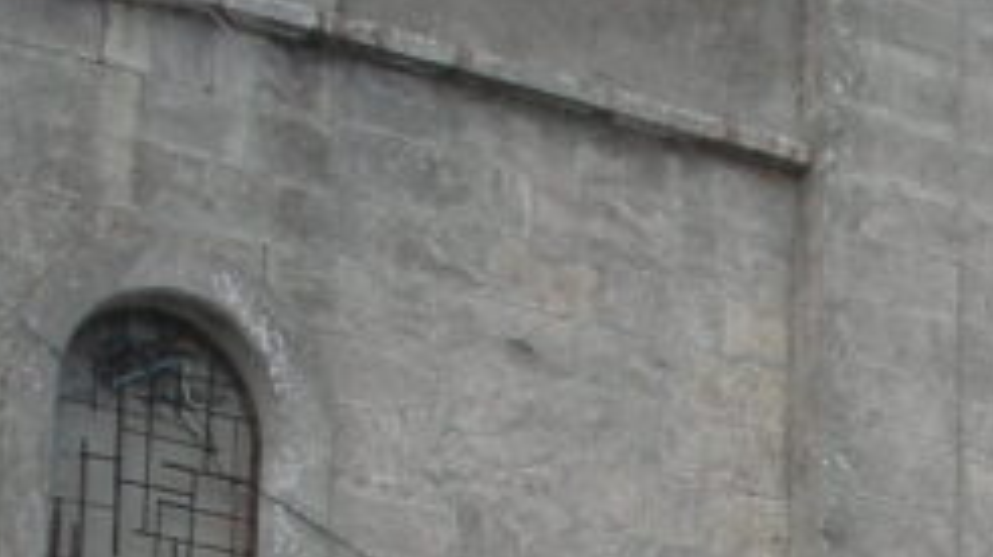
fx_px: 4184
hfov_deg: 13.3
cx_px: 1082
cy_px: 1013
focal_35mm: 159
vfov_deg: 7.4
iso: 50
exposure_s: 1/378
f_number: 3
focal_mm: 5.8
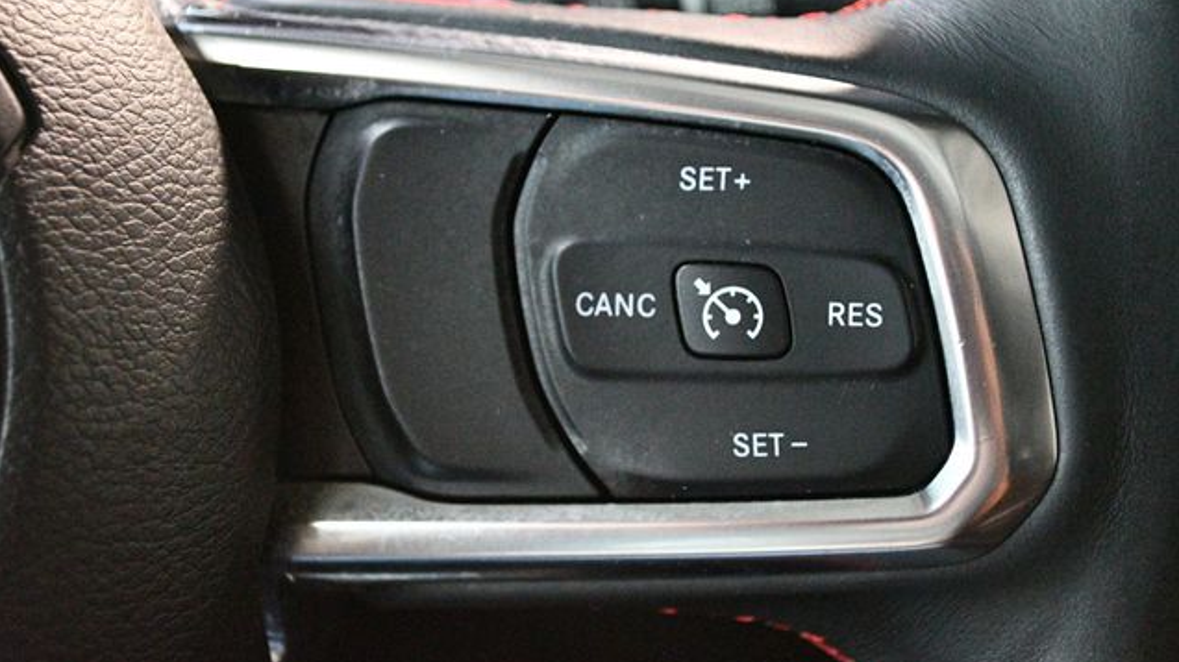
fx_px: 1875
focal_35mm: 60
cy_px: 314
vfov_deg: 20.0
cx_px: 589
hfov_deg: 34.9
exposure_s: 1/40
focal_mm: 38
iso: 12800
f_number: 5
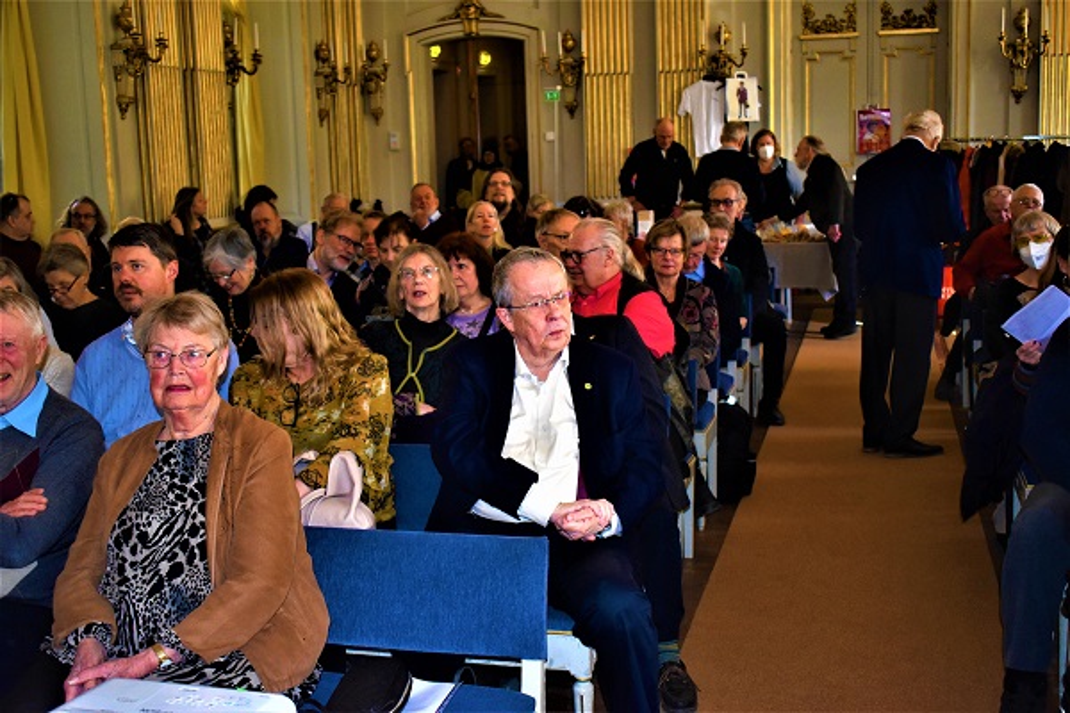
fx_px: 1248
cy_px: 356
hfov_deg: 46.4
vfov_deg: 31.9
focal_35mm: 42
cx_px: 535
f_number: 4.2
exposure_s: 1/125
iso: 1400
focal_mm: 28
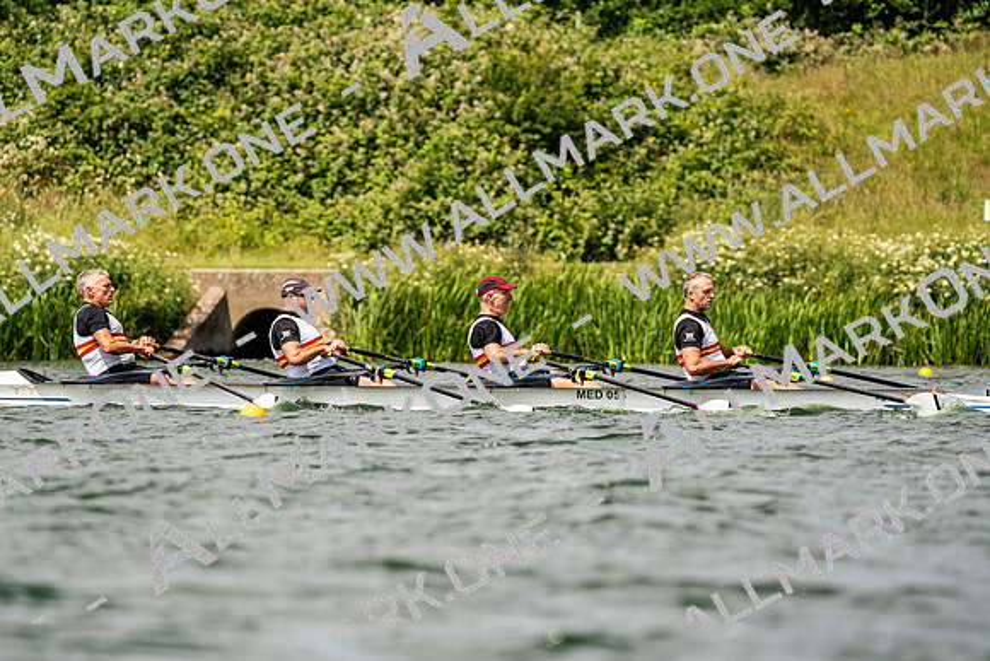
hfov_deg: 6.4
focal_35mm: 321
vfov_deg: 4.3
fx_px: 8829
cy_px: 330
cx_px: 495
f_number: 6.3
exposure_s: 1/2000
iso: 250
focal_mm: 321
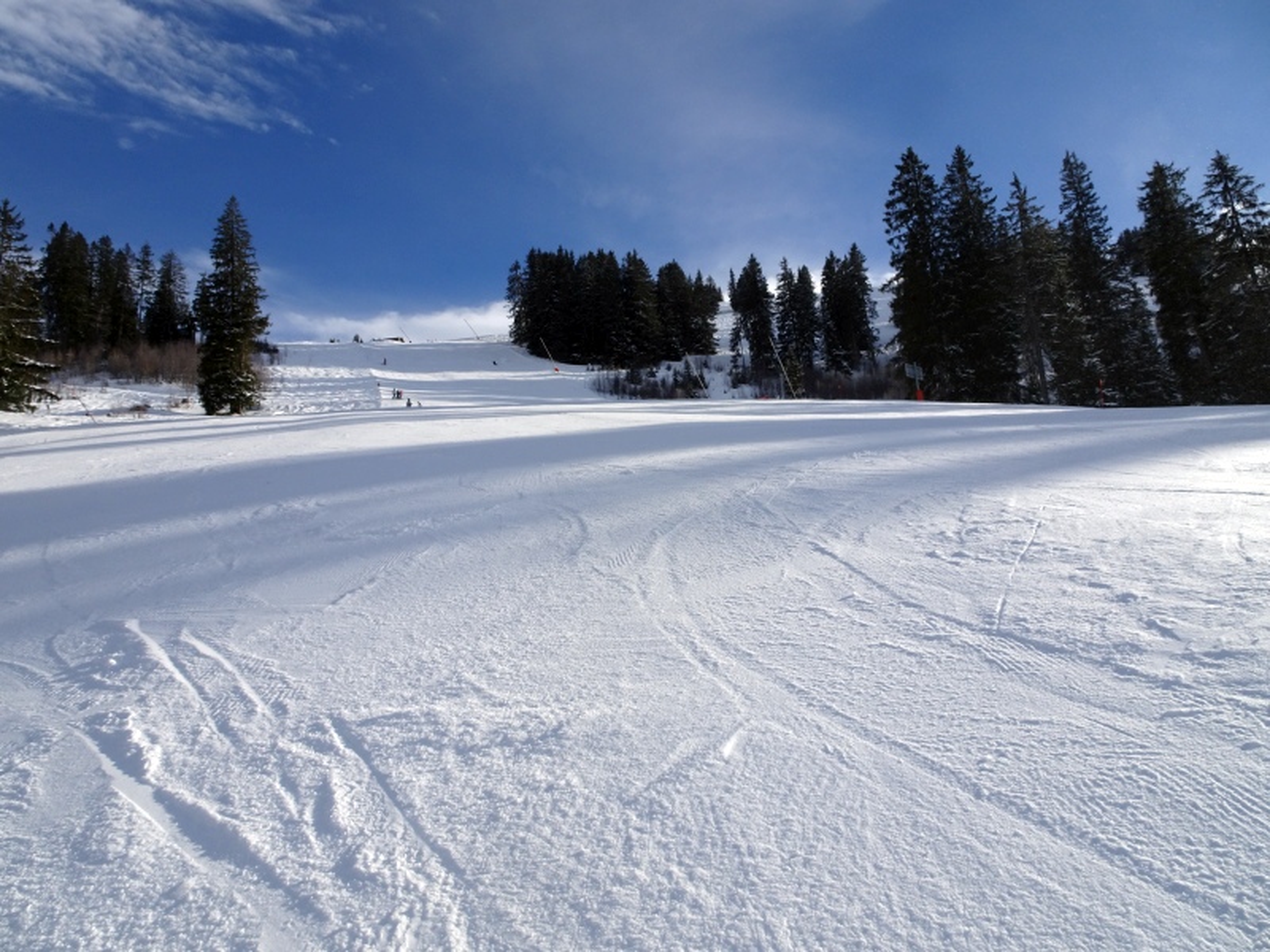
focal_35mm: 24
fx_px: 881
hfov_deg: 71.6
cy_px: 476
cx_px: 635
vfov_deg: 56.8
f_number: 3.5
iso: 80
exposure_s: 1/2000
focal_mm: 4.1
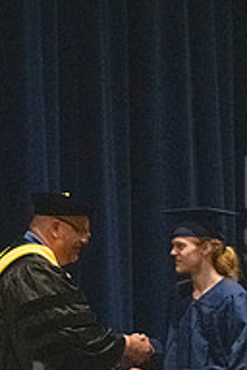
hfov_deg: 3.4
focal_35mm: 407
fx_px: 4188
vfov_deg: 5.0
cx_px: 78
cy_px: 414
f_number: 3.2
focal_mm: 116
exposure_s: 1/400
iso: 10000
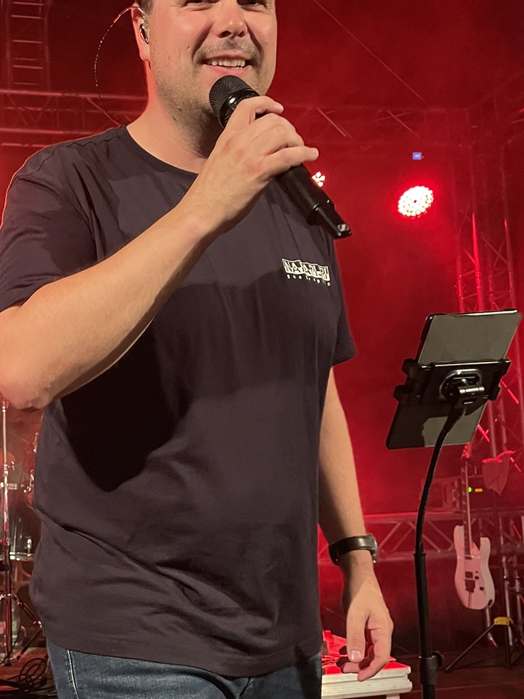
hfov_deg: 30.5
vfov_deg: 40.2
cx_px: 152
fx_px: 948
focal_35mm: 47
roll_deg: +3.1
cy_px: 420
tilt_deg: +4.9
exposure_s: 1/59
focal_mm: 4.2
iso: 500
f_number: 1.6
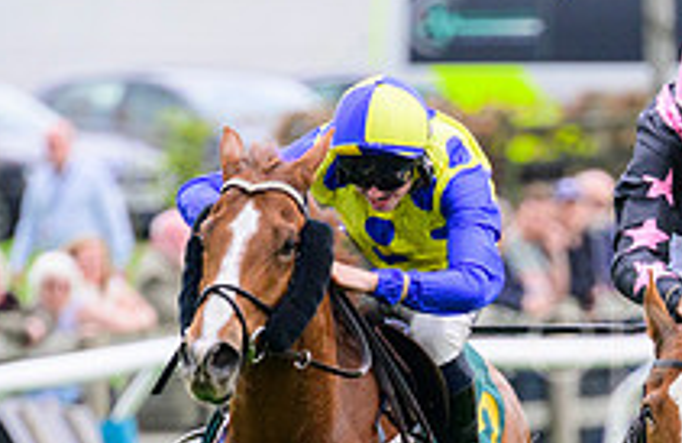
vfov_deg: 1.0
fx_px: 24242
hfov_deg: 1.6
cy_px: 656
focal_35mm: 1290
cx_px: 711
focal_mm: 400
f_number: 5.6
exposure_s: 1/1000
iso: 1250
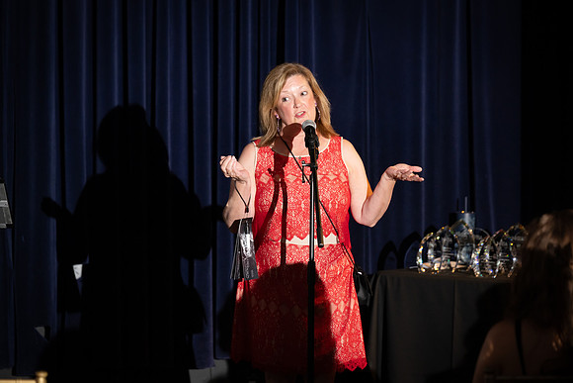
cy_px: 192
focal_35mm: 150
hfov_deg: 13.7
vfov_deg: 9.2
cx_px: 286
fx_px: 2388
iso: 2500
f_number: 4.5
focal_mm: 150
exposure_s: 1/200
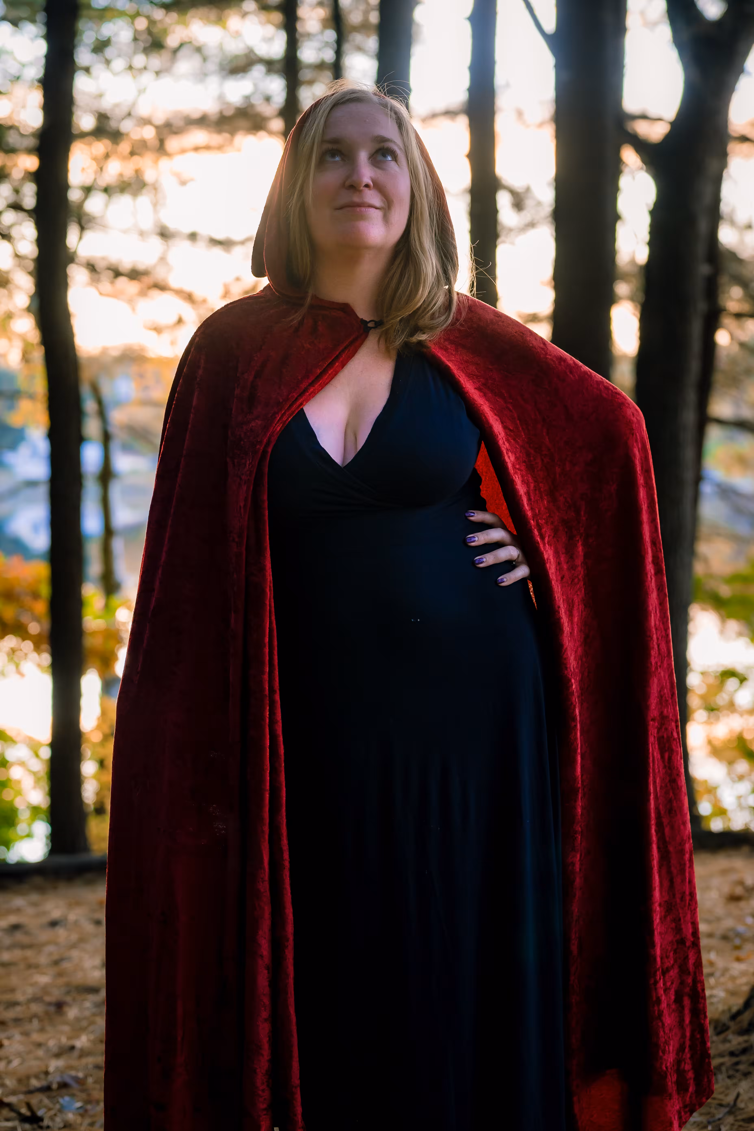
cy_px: 566
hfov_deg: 18.2
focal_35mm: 75
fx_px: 2356
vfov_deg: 27.0
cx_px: 377
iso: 400
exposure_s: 1/40
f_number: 2.8
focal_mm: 50
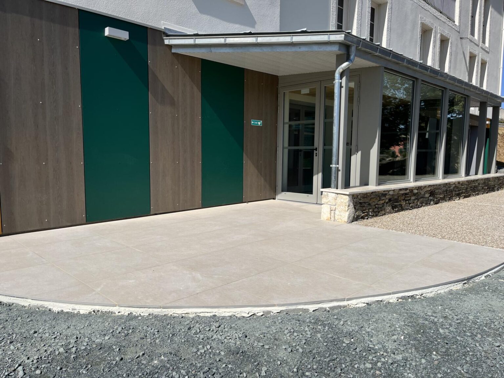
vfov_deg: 53.1
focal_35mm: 26
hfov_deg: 67.3
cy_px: 189
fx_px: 379
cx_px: 252
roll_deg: -0.8
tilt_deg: -6.3
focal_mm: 5.1
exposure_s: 1/6494
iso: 50
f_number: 1.6
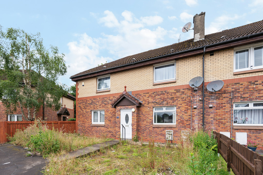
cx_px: 132
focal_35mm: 14
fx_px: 102
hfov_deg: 104.3
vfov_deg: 81.1
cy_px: 88
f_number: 5
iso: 200
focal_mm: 14
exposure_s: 1/320
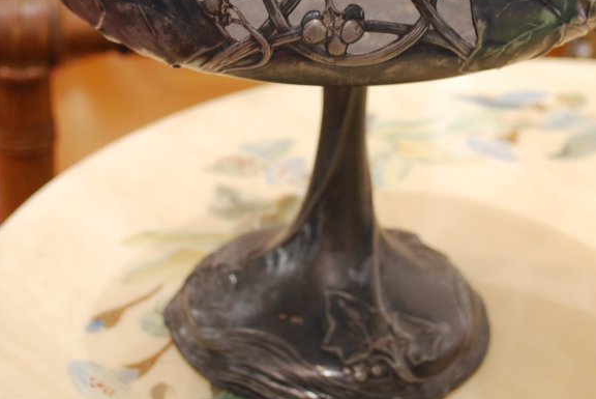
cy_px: 87
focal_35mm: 75
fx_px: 1243
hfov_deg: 26.9
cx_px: 337
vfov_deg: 18.1
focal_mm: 24
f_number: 4.2
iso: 320
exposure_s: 1/30
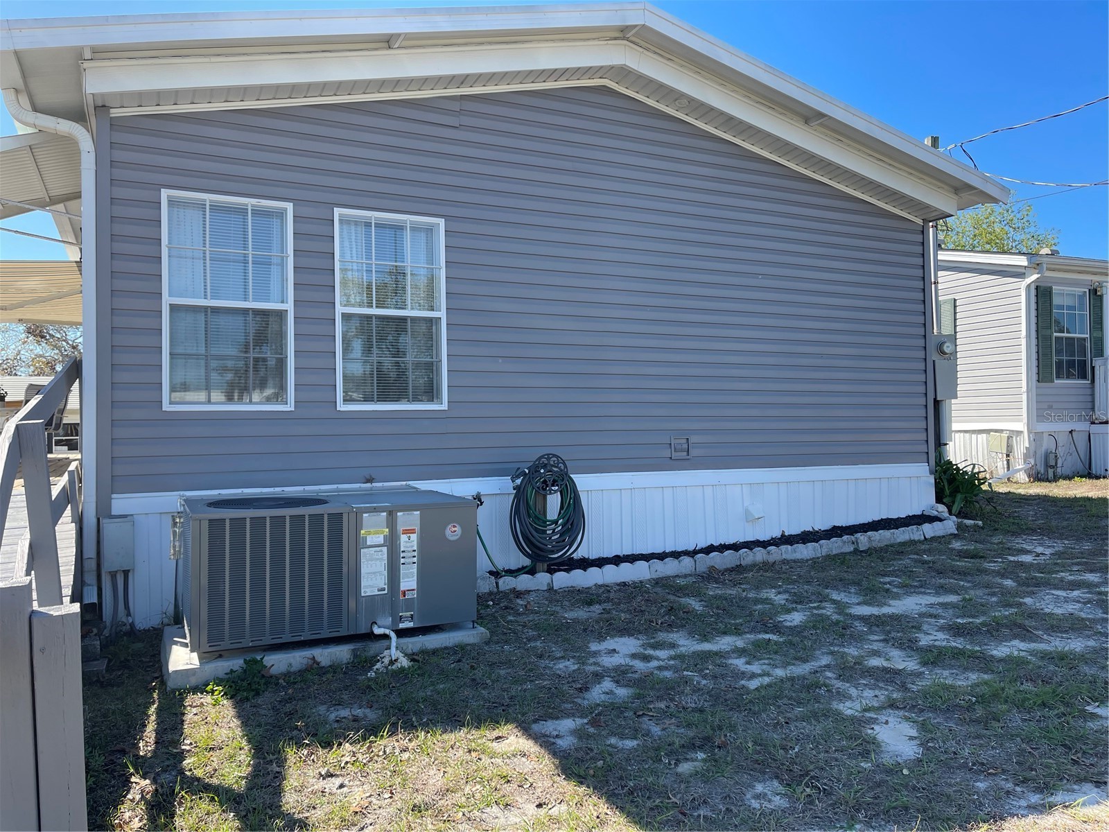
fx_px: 801
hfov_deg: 69.4
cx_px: 554
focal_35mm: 25
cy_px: 416
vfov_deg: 54.9
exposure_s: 1/930
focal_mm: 5.1
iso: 32
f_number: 1.6
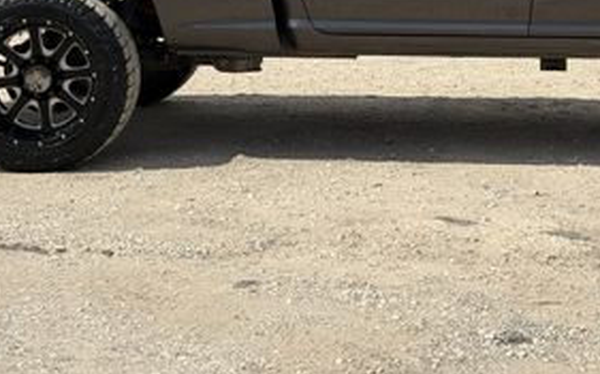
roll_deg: +1.3
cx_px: 451
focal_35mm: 116
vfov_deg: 11.1
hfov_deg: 17.9
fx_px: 1895
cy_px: -66
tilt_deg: -2.4
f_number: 1.78
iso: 64
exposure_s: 1/7143
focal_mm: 6.76
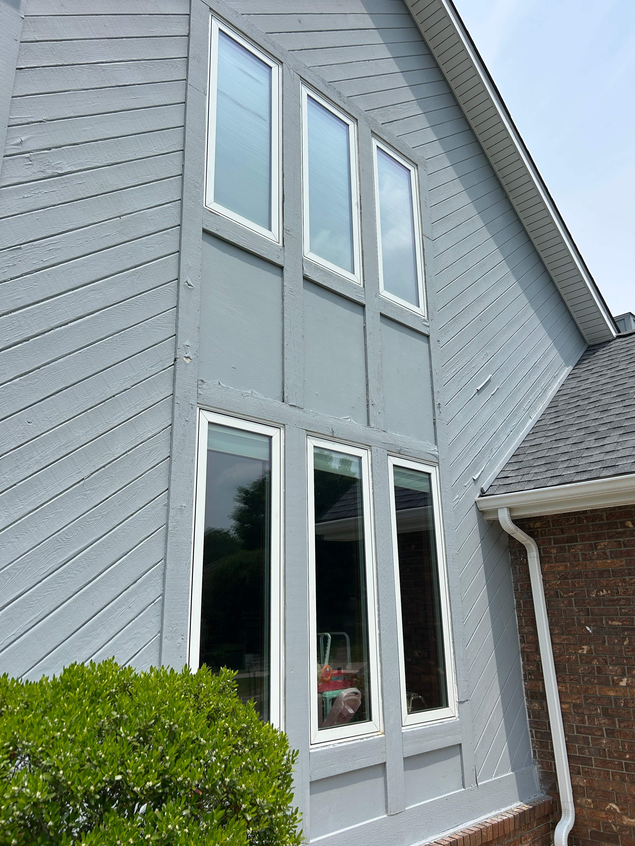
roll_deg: +1.4
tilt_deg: +14.9
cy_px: 423
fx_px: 636
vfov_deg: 67.3
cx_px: 318
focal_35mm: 26
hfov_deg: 53.1
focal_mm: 5.7
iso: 50
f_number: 1.5
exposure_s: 1/5587
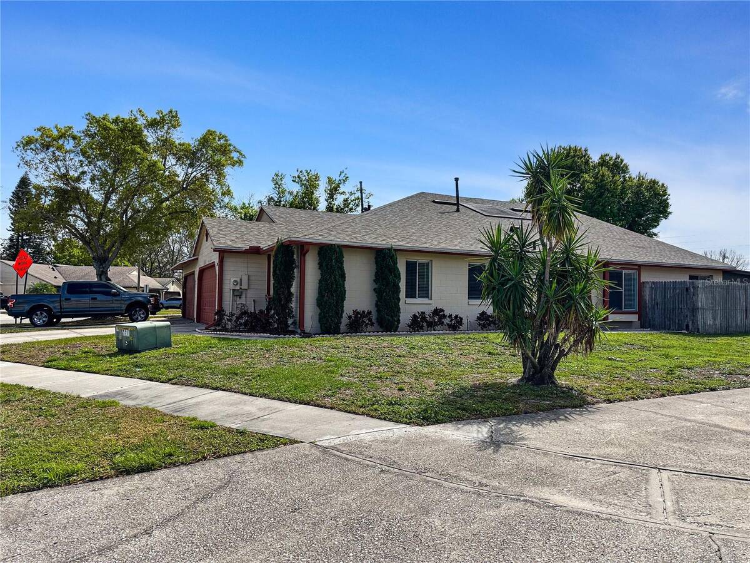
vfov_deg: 56.8
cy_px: 282
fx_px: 520
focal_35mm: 24
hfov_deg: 71.6
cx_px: 375
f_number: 1.8
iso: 80
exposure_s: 1/8900
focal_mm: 6.86
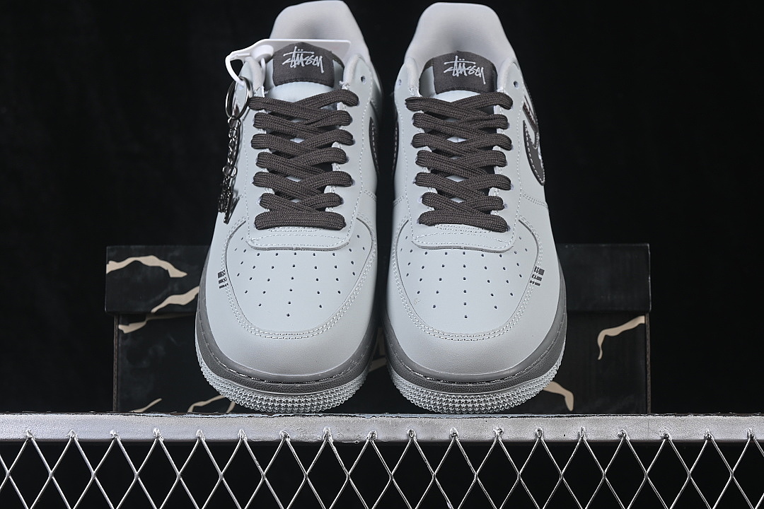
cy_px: 254
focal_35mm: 75
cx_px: 382
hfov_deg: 27.0
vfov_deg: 18.2
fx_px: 1592
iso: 160
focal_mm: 50
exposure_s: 1/60
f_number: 7.1
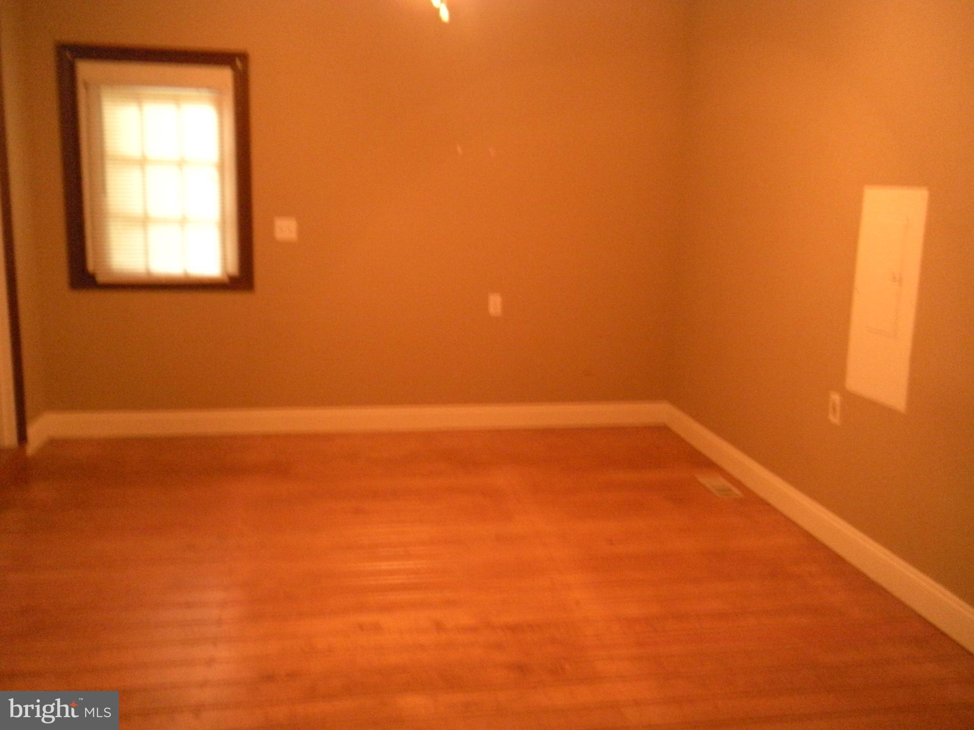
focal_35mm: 35
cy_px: 365
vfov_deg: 40.7
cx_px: 487
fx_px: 985
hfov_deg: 52.6
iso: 405
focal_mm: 5.9
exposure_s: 1/8.7
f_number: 3.8
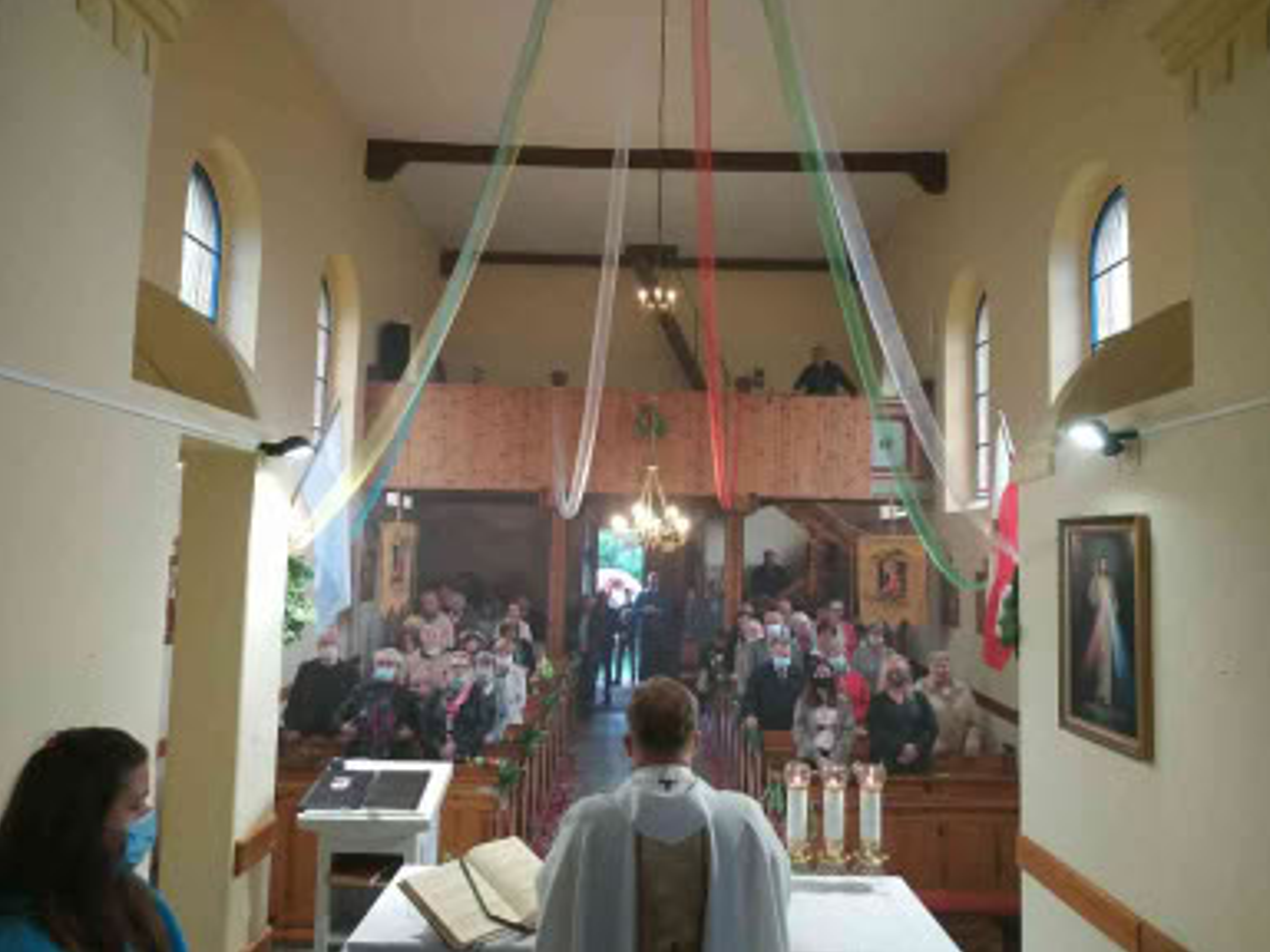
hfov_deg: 69.4
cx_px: 658
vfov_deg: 54.9
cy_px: 459
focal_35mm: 25
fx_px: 917
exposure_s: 1/25
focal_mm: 3.94
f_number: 1.9
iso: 250
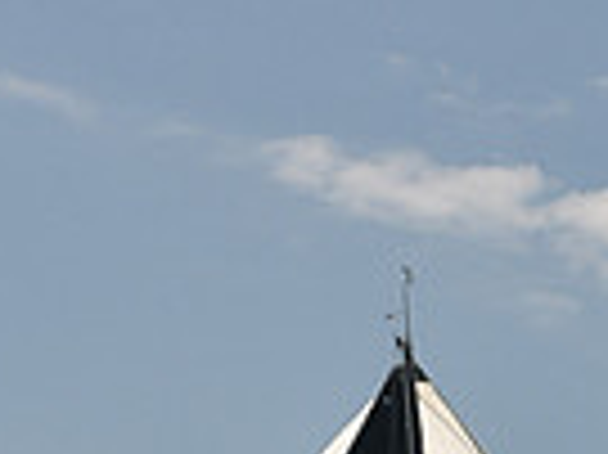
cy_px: 1223
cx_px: 520
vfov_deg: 4.9
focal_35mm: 289
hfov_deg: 6.8
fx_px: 5072
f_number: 5.6
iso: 320
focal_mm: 70
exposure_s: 1/1250
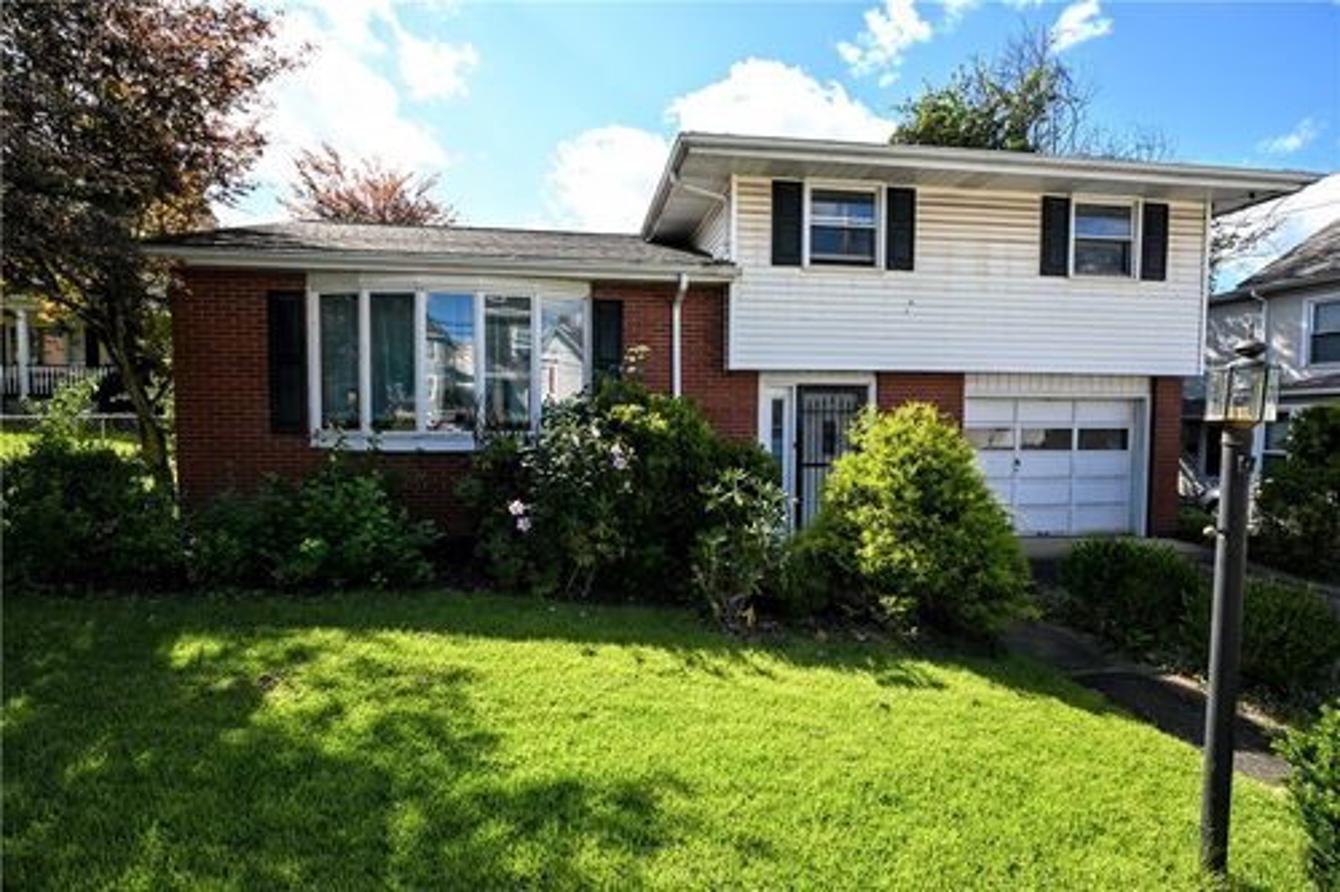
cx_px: 670
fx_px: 670
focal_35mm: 18
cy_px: 446
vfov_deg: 67.3
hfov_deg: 90.0
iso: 100
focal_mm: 12
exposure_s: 1/160
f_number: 7.1
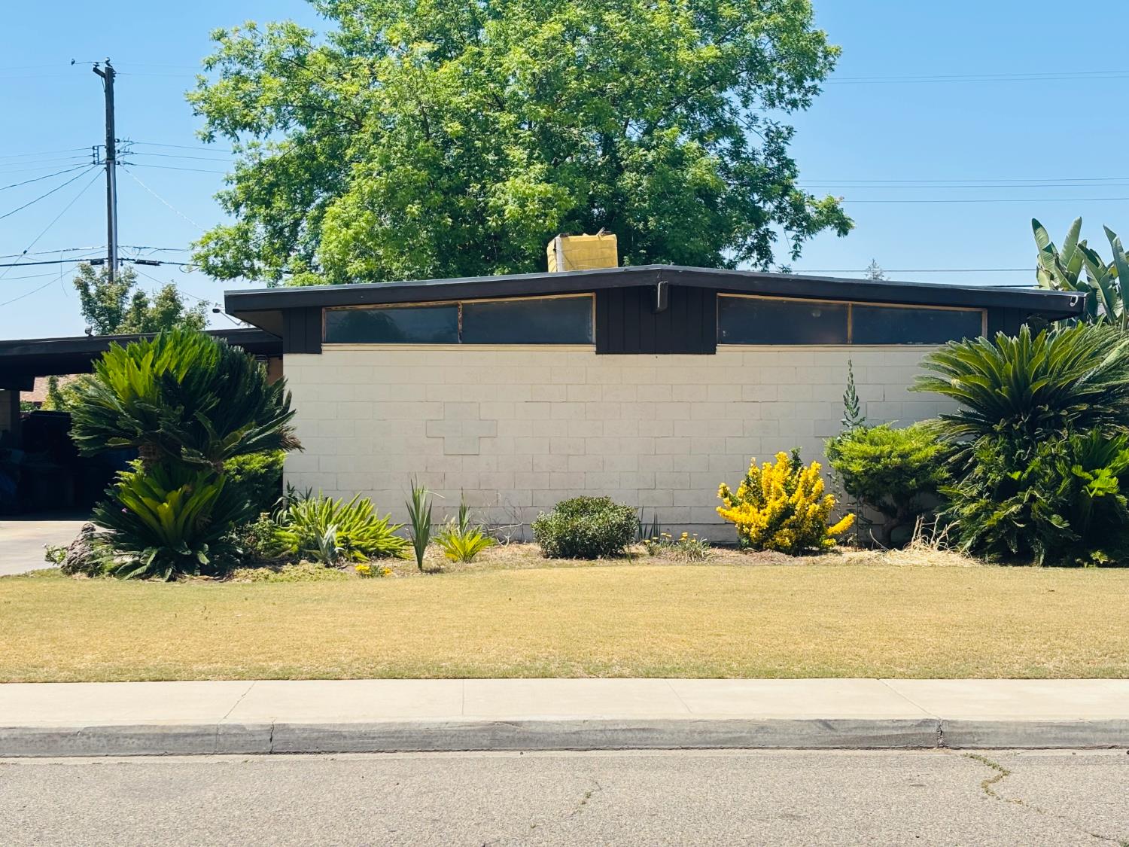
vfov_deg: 28.0
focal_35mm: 52
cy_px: 424
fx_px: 1696
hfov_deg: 36.8
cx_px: 564
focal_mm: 5.96
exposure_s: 1/2193
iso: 32
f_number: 1.6
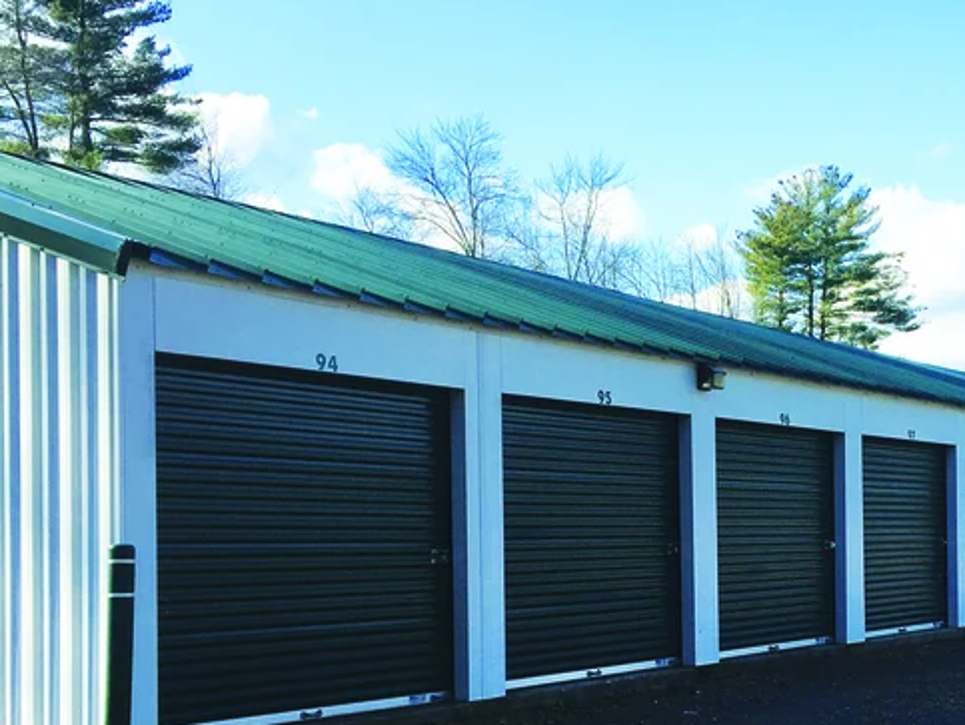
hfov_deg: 31.2
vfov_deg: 24.1
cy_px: 559
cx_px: 795
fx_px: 1674
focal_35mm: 60
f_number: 2.2
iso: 25
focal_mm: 4.15
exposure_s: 1/874
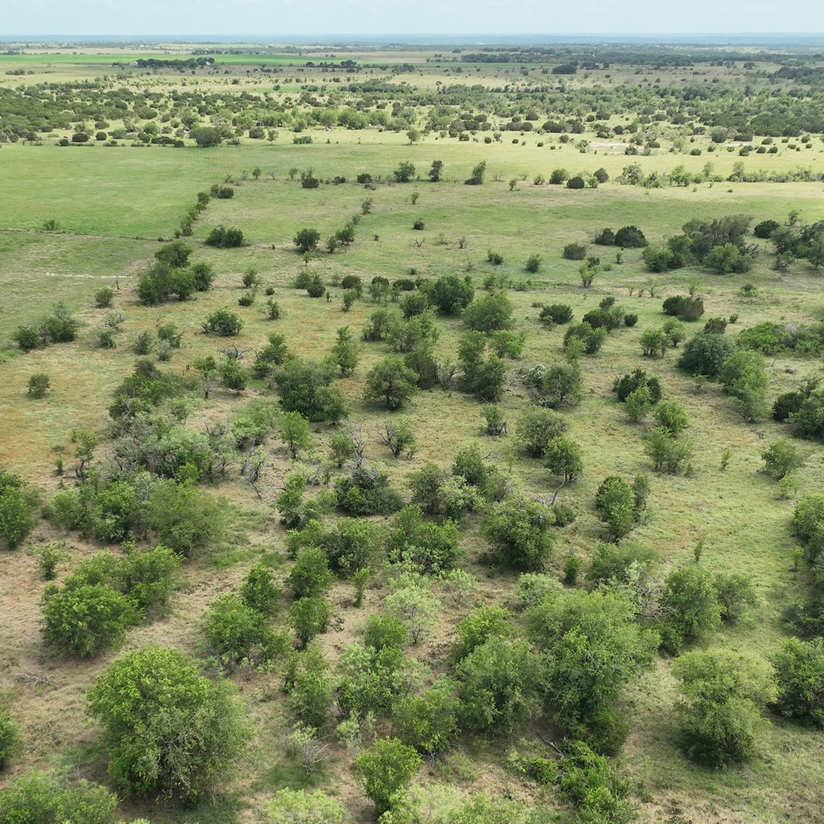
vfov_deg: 42.7
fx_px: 1050
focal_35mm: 39
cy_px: 484
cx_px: 359
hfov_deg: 42.8
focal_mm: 12.29
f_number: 2.8
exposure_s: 1/1600
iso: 240
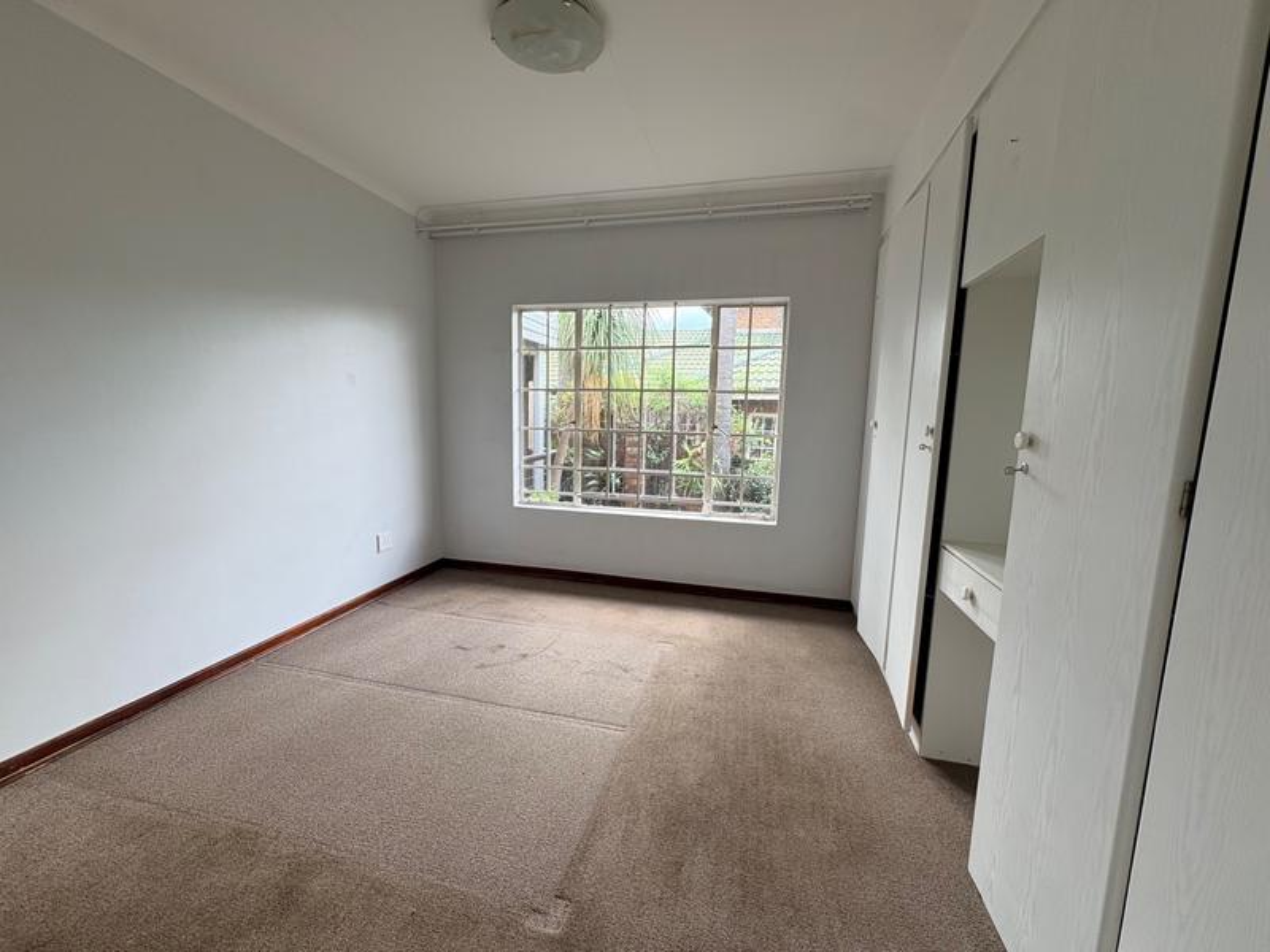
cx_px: 635
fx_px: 514
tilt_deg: -7.9
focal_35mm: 14
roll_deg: -0.7
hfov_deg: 102.1
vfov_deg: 85.7
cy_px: 476
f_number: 2.2
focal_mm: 2.22
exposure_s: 1/105
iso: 50
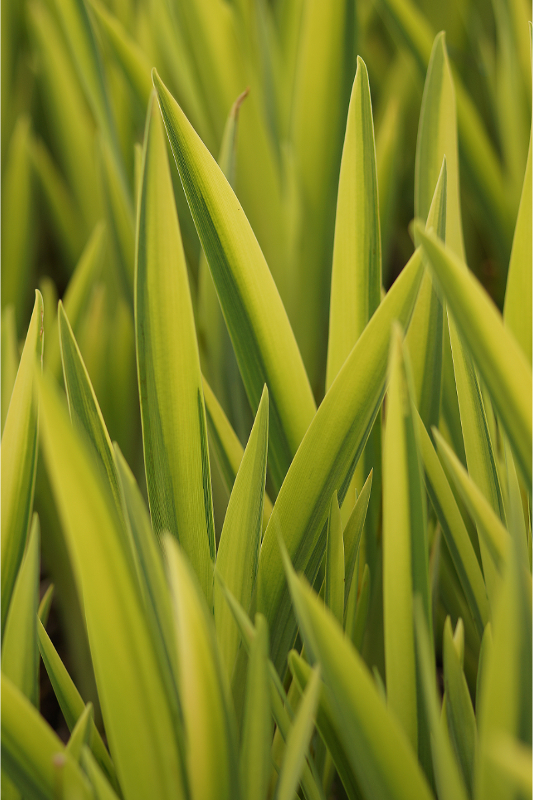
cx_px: 266
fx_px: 3331
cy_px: 400
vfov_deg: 13.7
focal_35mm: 150
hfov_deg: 9.1
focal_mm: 100
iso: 100
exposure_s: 1/500
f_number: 2.8
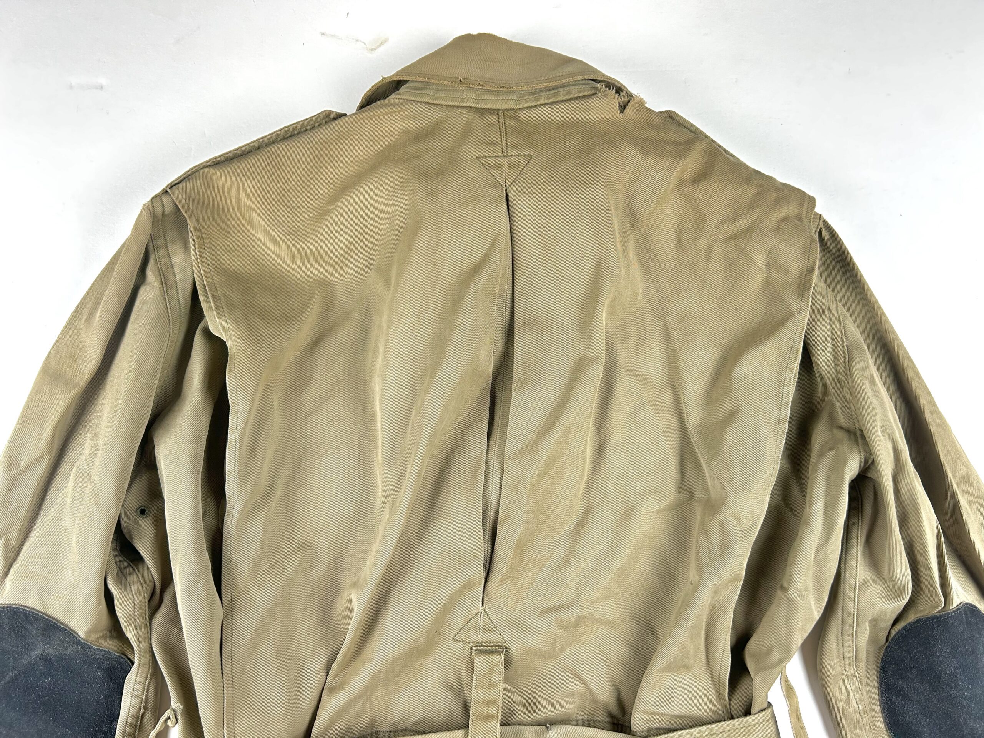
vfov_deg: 53.1
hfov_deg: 67.3
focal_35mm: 26
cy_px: 369
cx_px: 492
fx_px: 739
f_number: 1.5
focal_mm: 5.7
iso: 50
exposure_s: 1/120
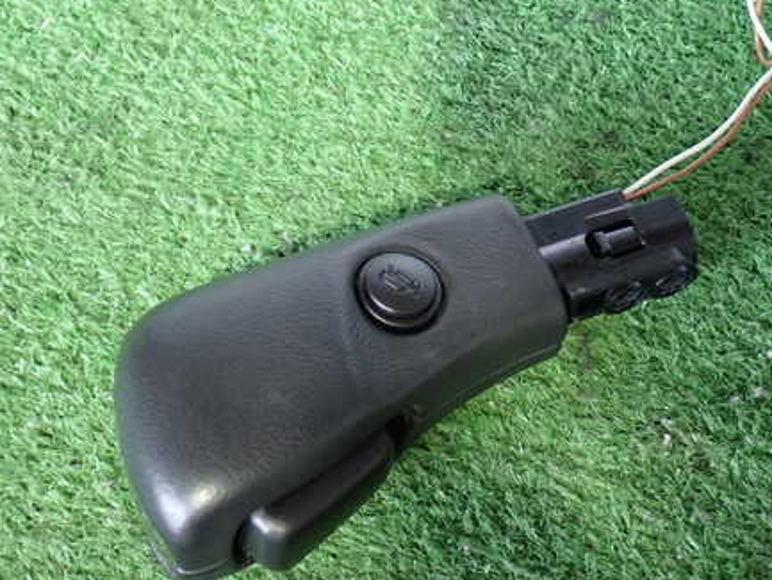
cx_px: 464
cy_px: 246
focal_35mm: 61
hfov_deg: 31.6
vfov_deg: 24.0
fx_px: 1361
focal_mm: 7.84
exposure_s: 1/20
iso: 800
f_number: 2.9
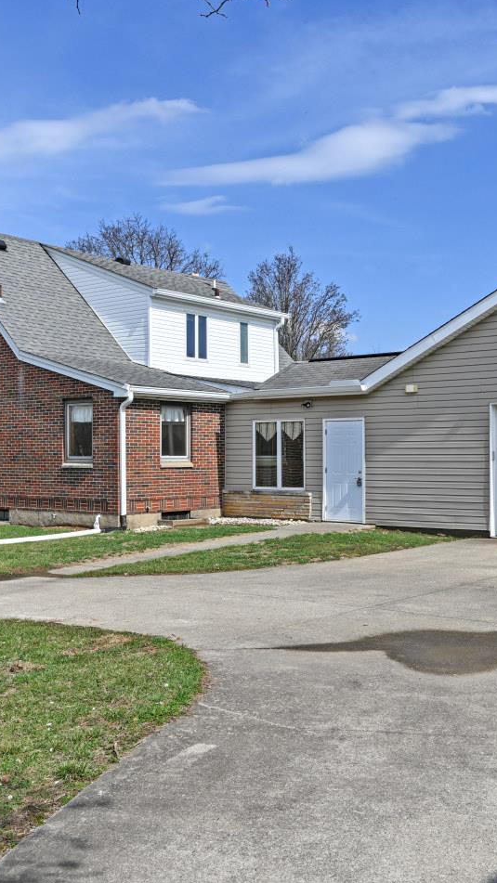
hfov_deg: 30.4
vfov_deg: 51.8
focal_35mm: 39
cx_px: 314
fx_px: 910
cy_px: 444
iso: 100
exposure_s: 1/500
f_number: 8
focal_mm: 23.5
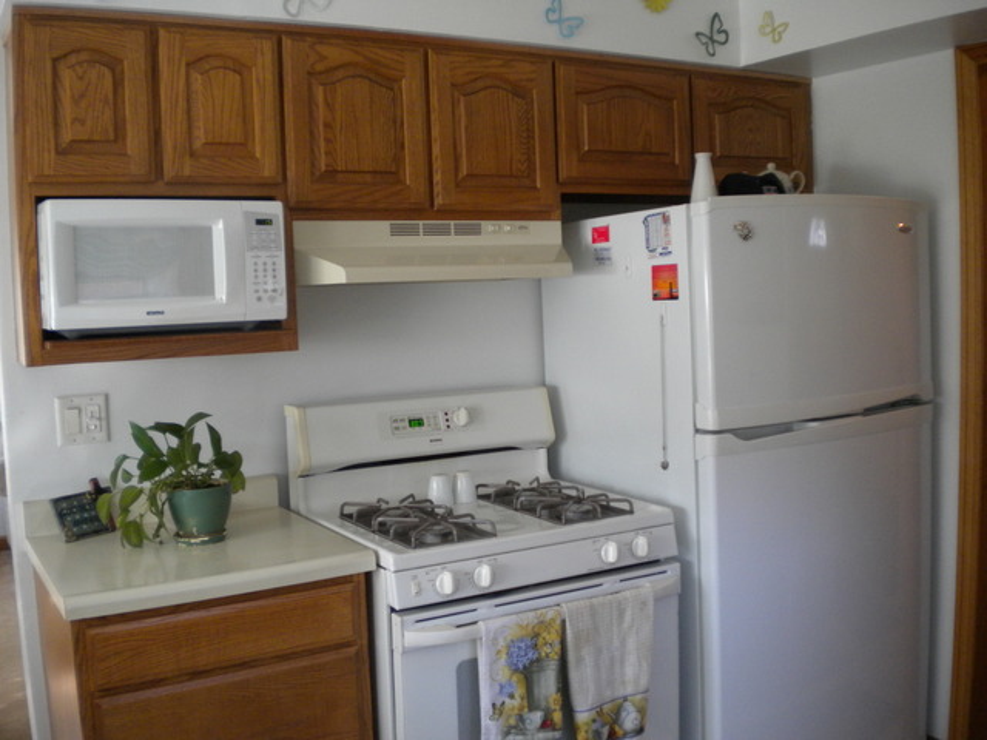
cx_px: 494
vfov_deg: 40.7
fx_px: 998
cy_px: 370
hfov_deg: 52.6
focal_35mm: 35
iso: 327
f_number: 3.1
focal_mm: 6.3
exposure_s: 1/61
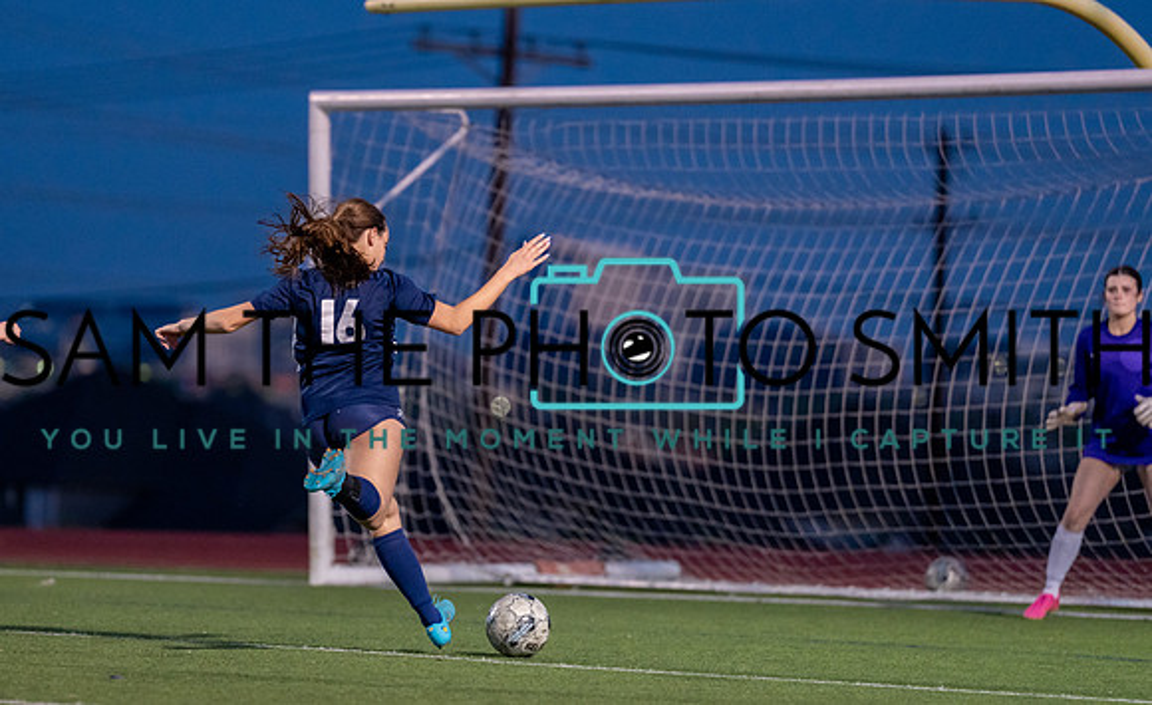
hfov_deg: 7.8
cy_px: 415
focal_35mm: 272
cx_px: 416
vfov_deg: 4.8
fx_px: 8486
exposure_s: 1/1000
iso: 3200
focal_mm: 200
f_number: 2.8
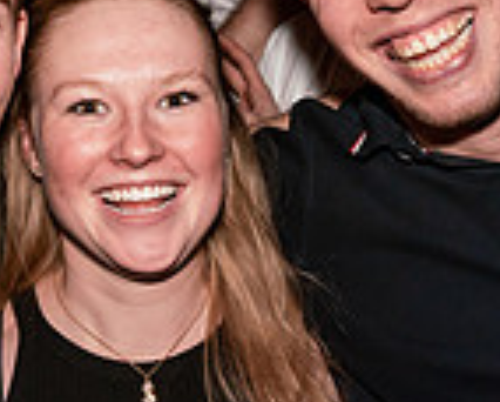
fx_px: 1363
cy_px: 62
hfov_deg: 20.2
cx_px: 4
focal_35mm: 92
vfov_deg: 16.6
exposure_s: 1/60
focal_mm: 24
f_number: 5
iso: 1600
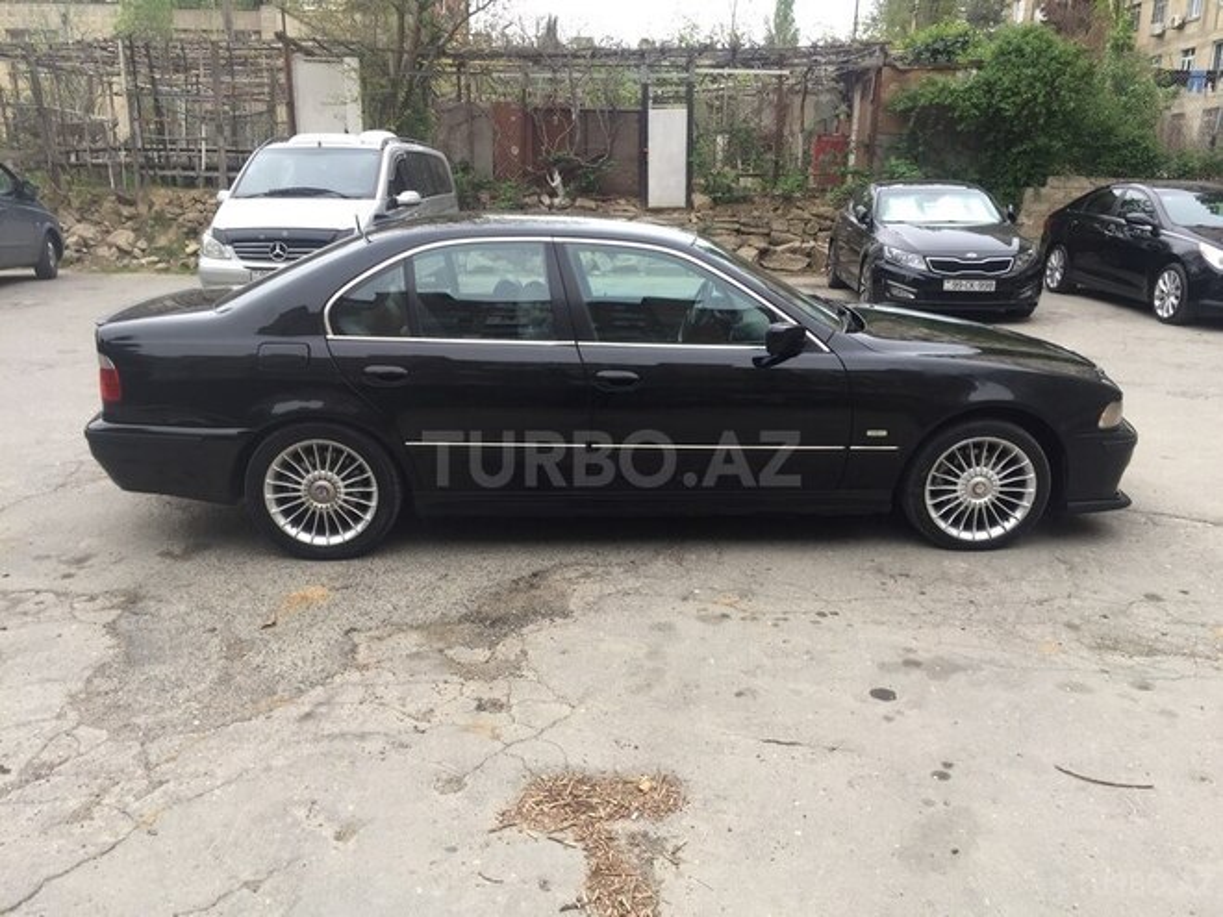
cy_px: 458
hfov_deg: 61.7
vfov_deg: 48.2
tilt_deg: -13.8
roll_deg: -3.2
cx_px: 612
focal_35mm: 29
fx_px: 1025
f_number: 2.2
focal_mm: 4.15
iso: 32
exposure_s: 1/100
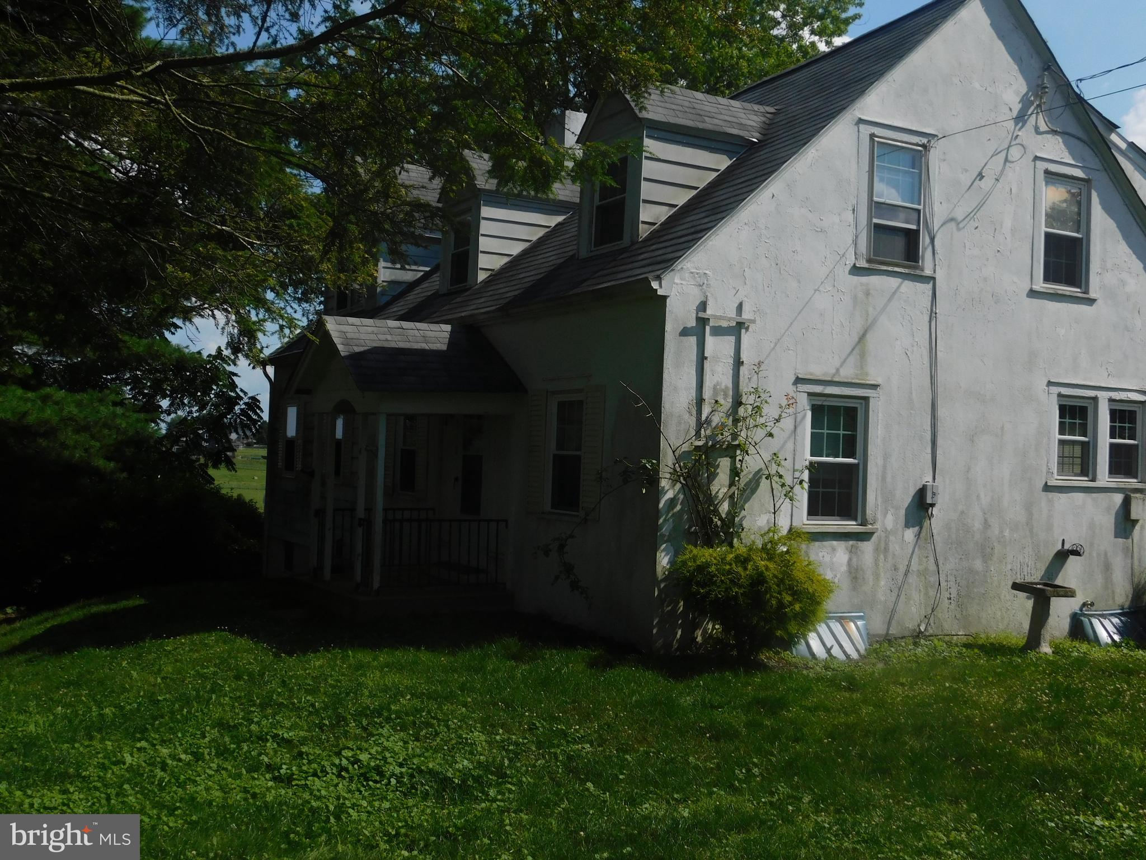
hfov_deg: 51.4
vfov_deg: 39.7
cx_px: 573
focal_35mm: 36
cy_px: 430
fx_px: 1192
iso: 125
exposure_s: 1/640
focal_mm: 6.3
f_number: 7
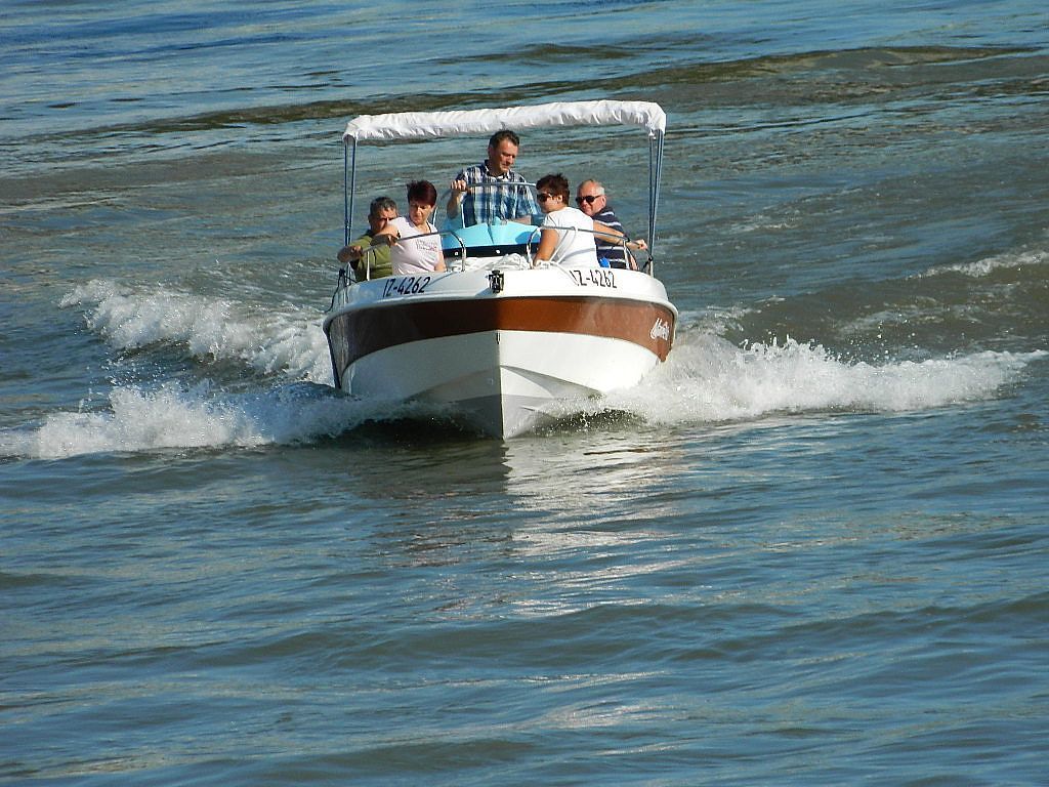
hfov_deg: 3.8
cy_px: 394
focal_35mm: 525
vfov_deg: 2.8
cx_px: 524
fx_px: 15910
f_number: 5.8
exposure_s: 1/500
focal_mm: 94.5
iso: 80
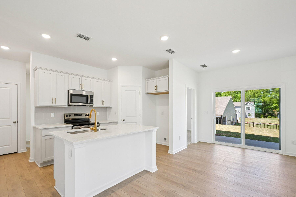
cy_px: 107
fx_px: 132
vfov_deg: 73.6
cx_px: 134
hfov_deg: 96.5
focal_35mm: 16
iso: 100
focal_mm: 14
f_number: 8
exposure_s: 1/20
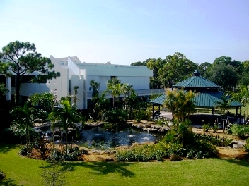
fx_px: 252
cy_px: 93
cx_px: 124
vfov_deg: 40.7
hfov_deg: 52.6
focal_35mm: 35
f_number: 5.6
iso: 80
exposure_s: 1/400
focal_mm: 5.8
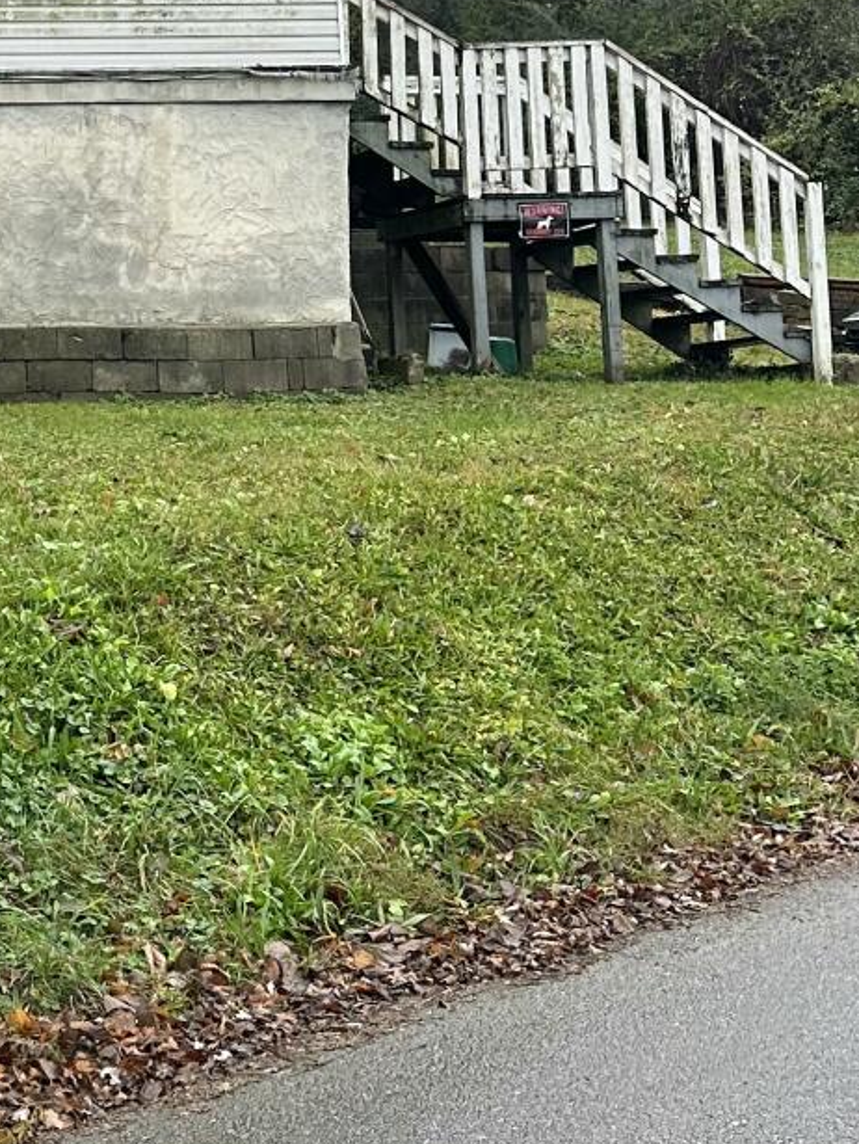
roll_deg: +0.7
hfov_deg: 17.8
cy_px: 203
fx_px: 2578
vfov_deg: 24.5
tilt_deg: +8.2
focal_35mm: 78
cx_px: -232
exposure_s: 1/516
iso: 80
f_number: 1.78
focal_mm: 6.86
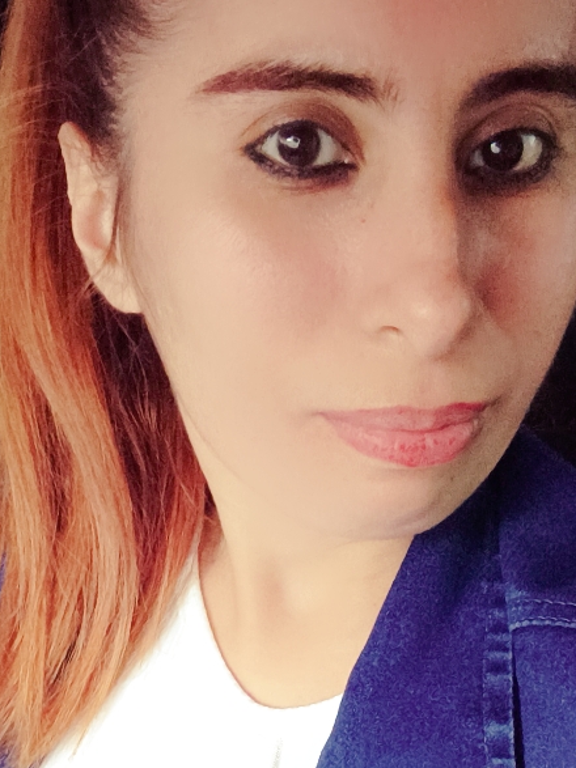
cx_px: 276
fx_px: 1332
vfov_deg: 30.4
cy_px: 733
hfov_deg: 24.4
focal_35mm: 60
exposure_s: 1/50
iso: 3502
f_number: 2.2
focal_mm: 2.87
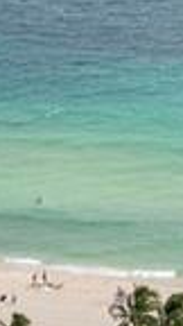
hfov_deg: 6.4
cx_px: 280
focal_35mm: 186
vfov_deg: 10.9
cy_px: -239
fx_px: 1605
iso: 250
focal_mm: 32
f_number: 8
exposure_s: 1/500
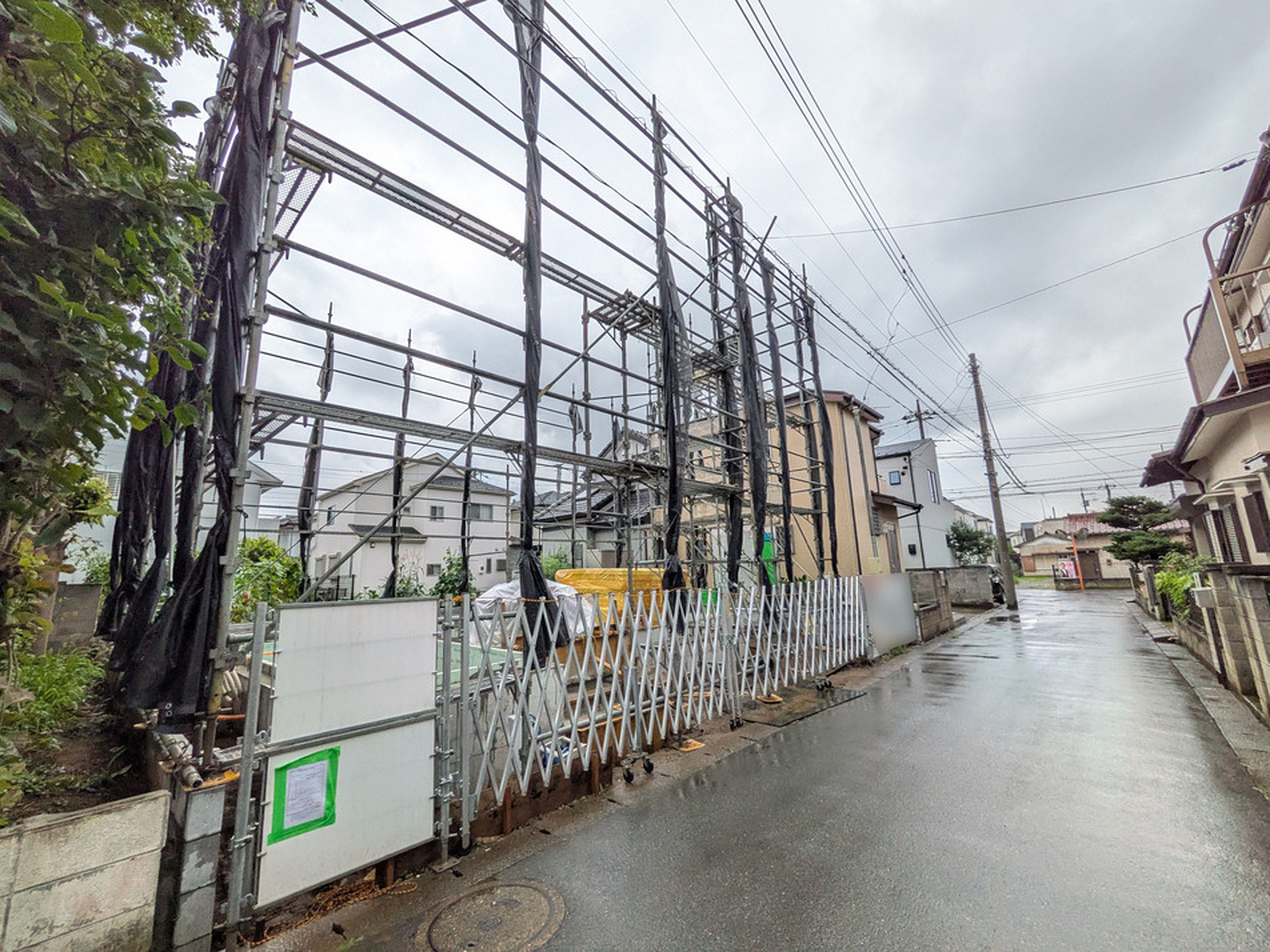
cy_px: 476
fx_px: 514
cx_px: 635
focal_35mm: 14
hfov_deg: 102.1
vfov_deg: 85.7
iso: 50
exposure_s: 1/499
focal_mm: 1.83
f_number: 2.2
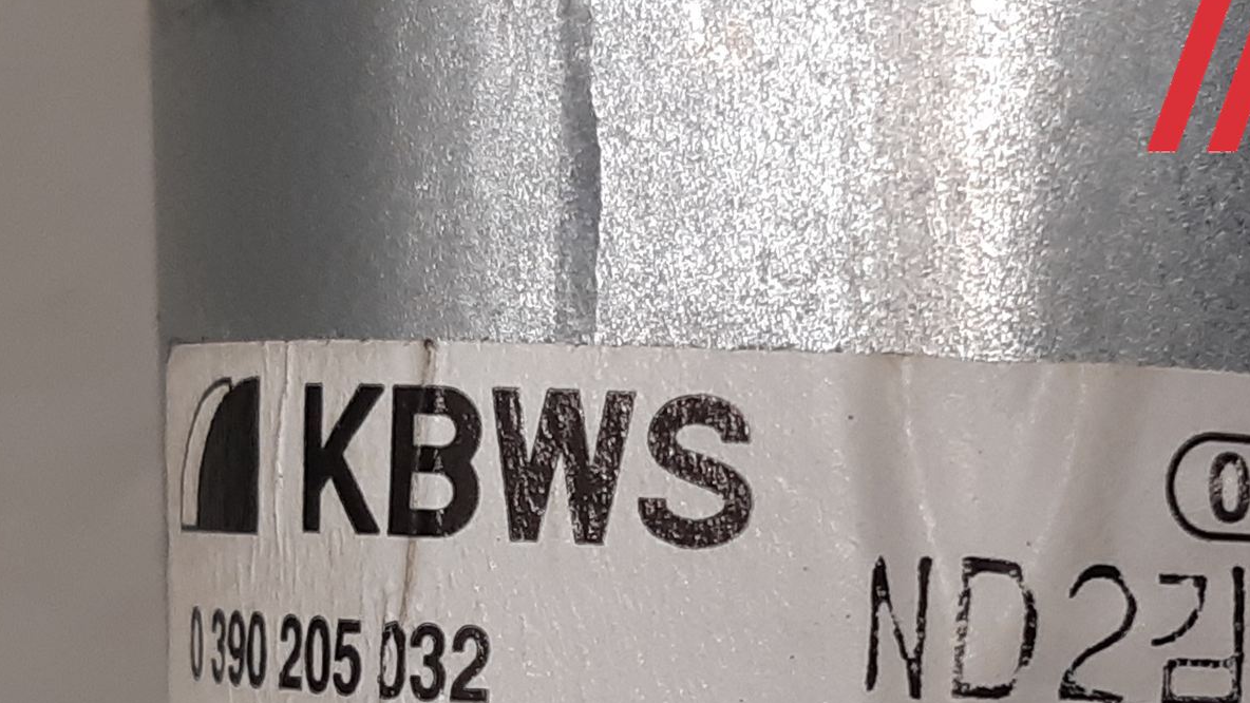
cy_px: 784
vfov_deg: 22.9
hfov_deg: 42.0
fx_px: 1624
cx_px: 714
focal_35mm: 49
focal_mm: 3.93
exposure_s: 1/50
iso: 80
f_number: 1.7
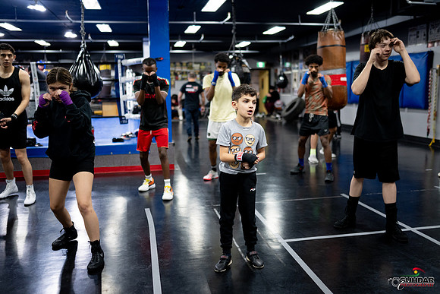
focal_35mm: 35
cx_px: 220
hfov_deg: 54.4
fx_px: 428
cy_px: 147
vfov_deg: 37.9
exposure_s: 1/500
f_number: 1.4
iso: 2000
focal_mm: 35
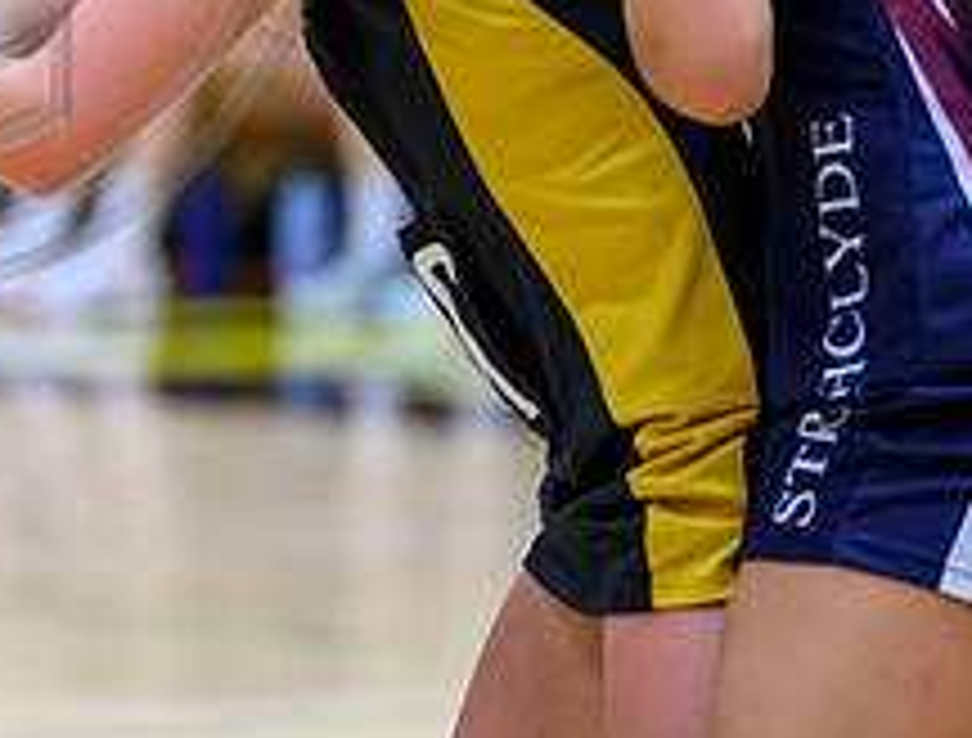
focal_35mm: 612
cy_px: -209
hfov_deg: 3.2
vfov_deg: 2.4
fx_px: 17261
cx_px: -382
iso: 4000
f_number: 2.8
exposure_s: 1/1000
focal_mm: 200
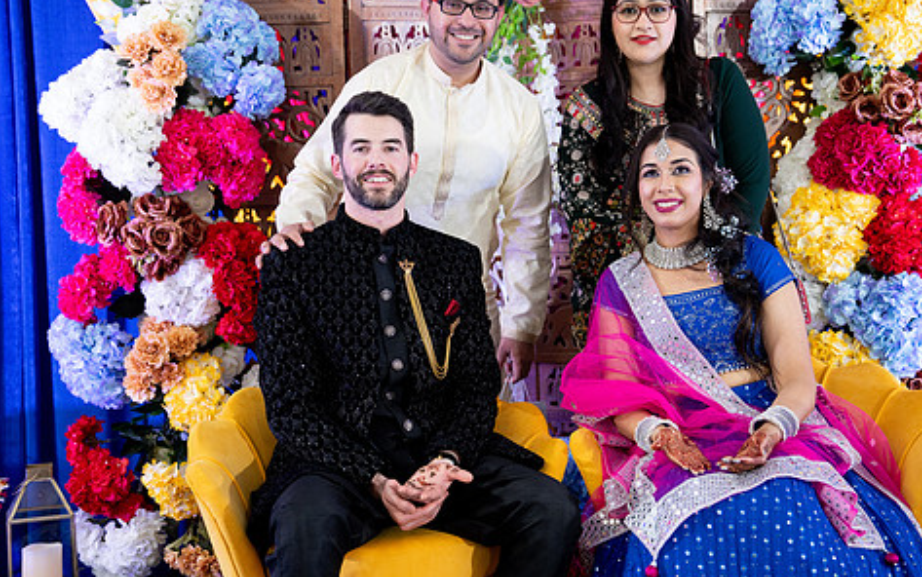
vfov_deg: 23.6
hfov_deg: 36.9
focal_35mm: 55
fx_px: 1383
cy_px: 254
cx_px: 505
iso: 1250
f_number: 2.8
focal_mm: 44
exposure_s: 1/125
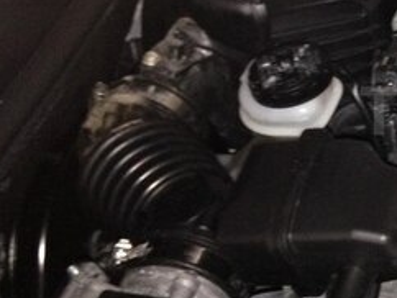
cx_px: 528
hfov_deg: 19.8
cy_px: 111
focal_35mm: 90
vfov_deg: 16.4
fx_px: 1033
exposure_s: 1/16
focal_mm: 4.12
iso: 250
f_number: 2.4
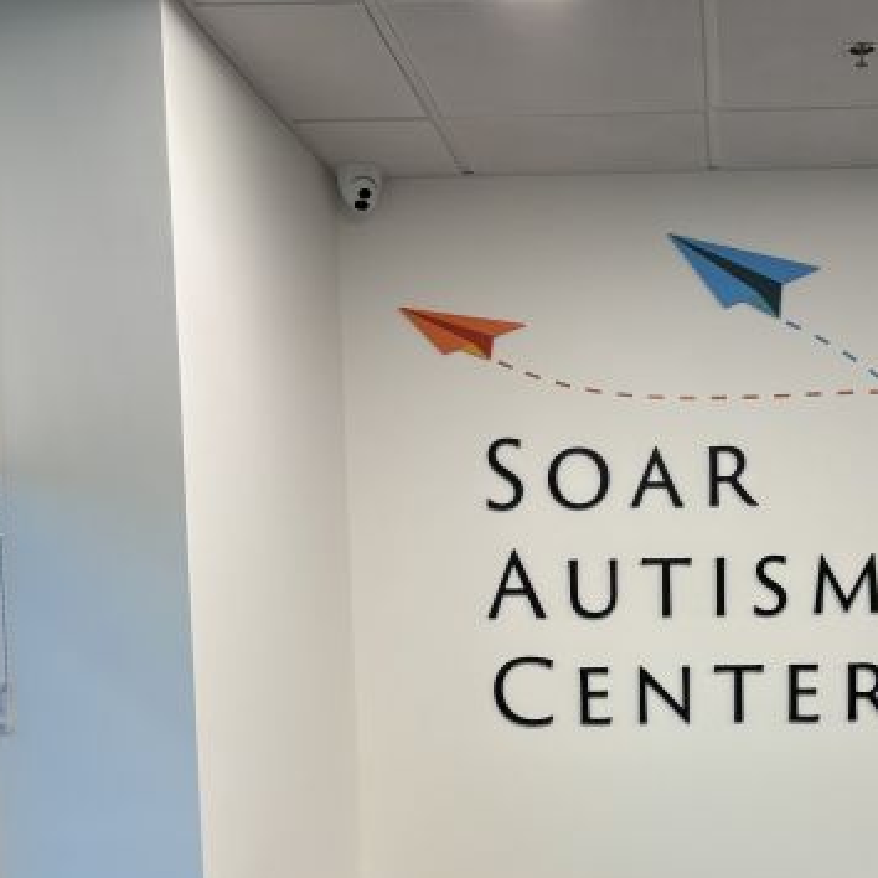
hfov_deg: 32.0
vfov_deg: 31.3
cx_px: 682
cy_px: 791
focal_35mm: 52
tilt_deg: -6.5
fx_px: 1492
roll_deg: +0.0
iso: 80
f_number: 1.6
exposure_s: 1/121
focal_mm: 5.96
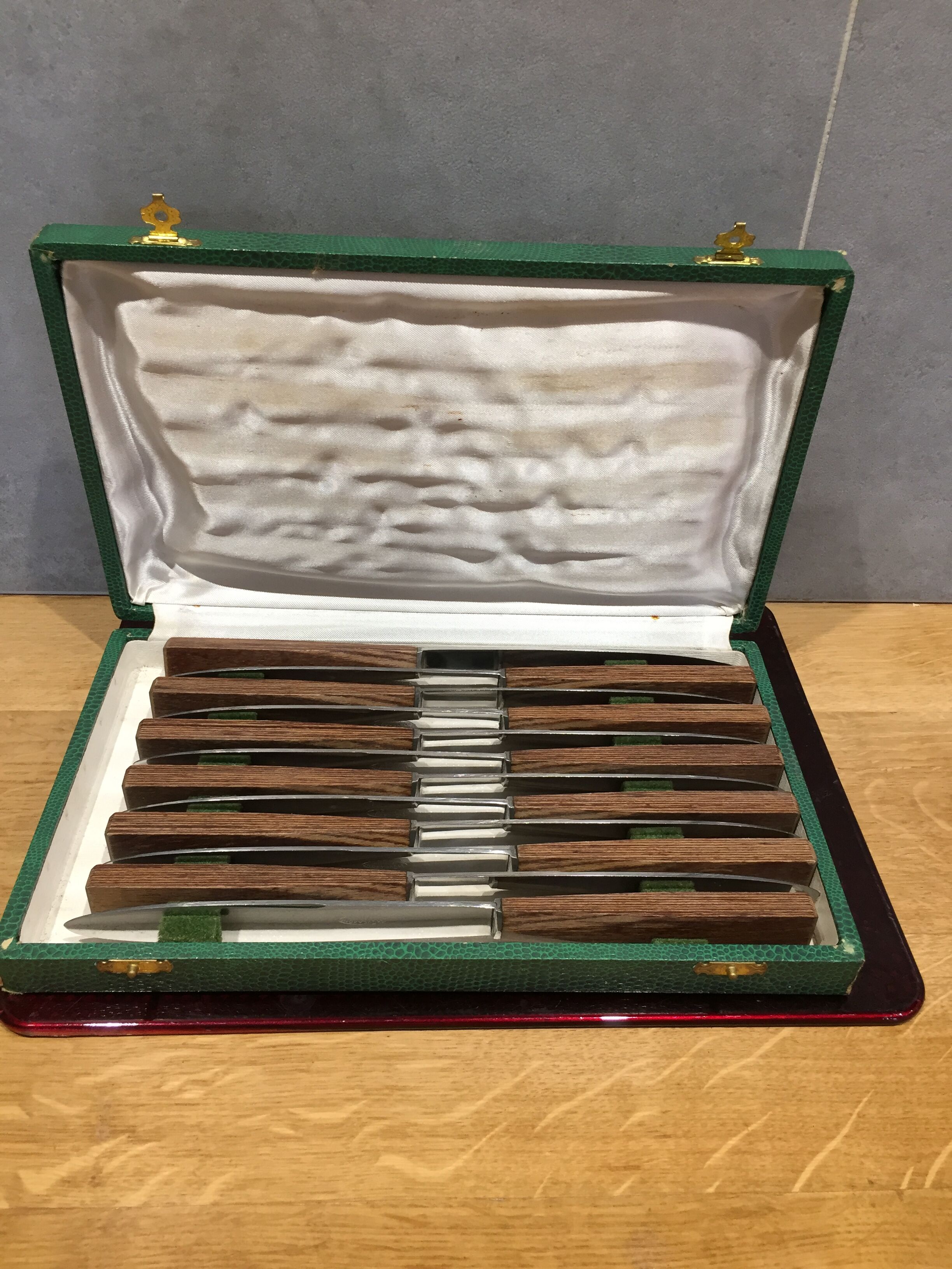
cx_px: 476
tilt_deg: -38.6
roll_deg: -2.2
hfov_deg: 48.2
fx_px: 1063
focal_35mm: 29
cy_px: 634
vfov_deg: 61.7
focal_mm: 4.15
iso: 100
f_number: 2.2
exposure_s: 1/33
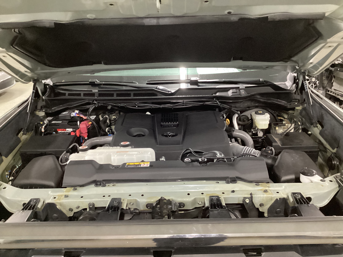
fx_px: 307
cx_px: 172
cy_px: 128
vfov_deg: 45.4
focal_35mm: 31
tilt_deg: -20.5
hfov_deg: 58.4
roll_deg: +1.6
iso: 640
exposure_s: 1/25
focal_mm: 3.3
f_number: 2.4
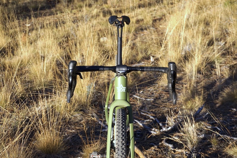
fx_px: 424
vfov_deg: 21.1
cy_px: 79
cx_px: 118
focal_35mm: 64
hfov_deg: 31.2
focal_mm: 43
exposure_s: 1/640
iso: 200
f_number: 5.6
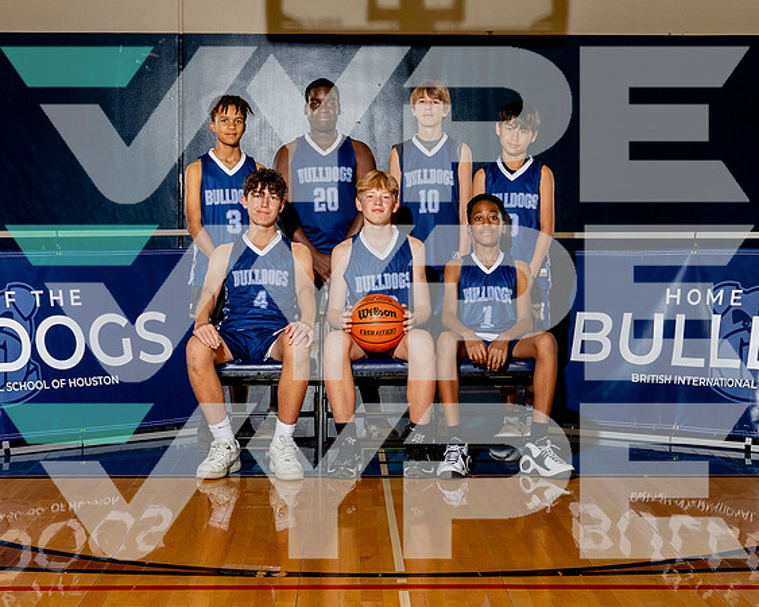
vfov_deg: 21.0
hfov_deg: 26.2
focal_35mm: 73
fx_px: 1631
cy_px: 243
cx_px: 371
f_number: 8
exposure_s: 1/250
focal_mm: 40
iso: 800
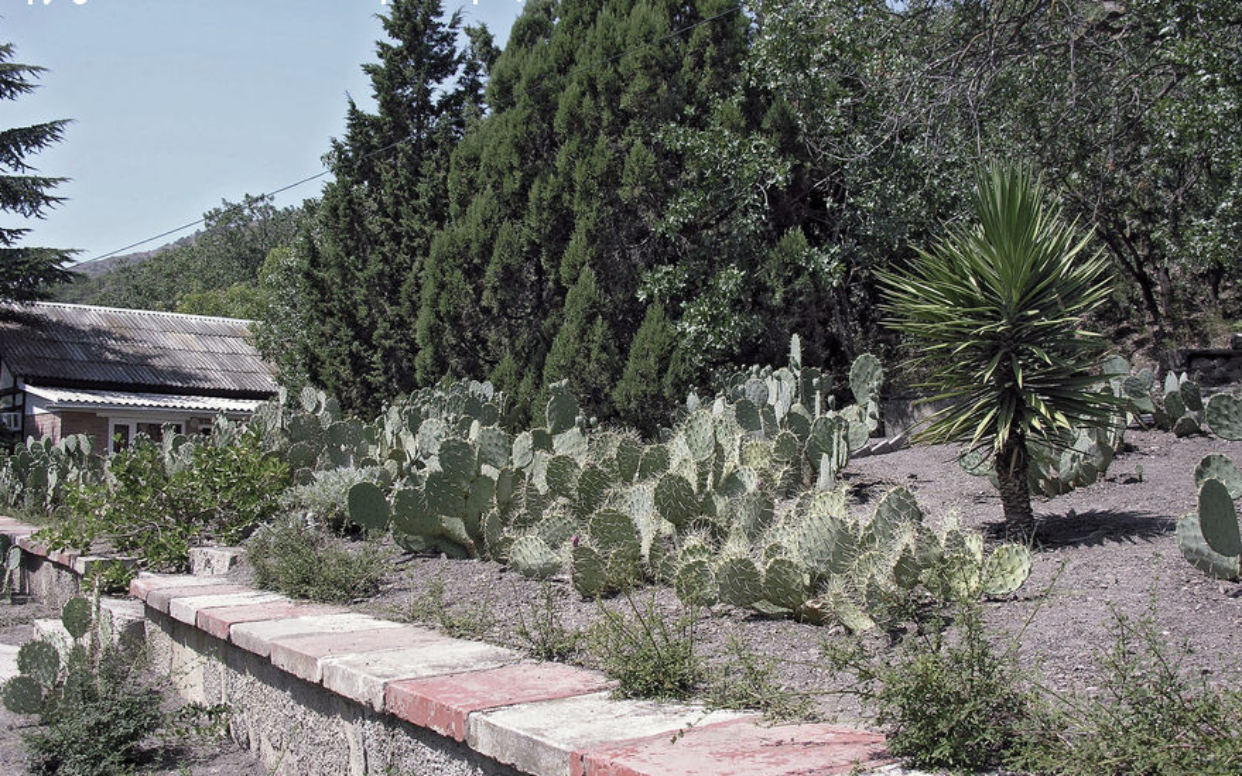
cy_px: 432
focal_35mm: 38
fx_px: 1286
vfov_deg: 33.5
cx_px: 627
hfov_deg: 51.6
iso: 50
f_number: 2.8
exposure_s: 1/620
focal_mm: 8.9
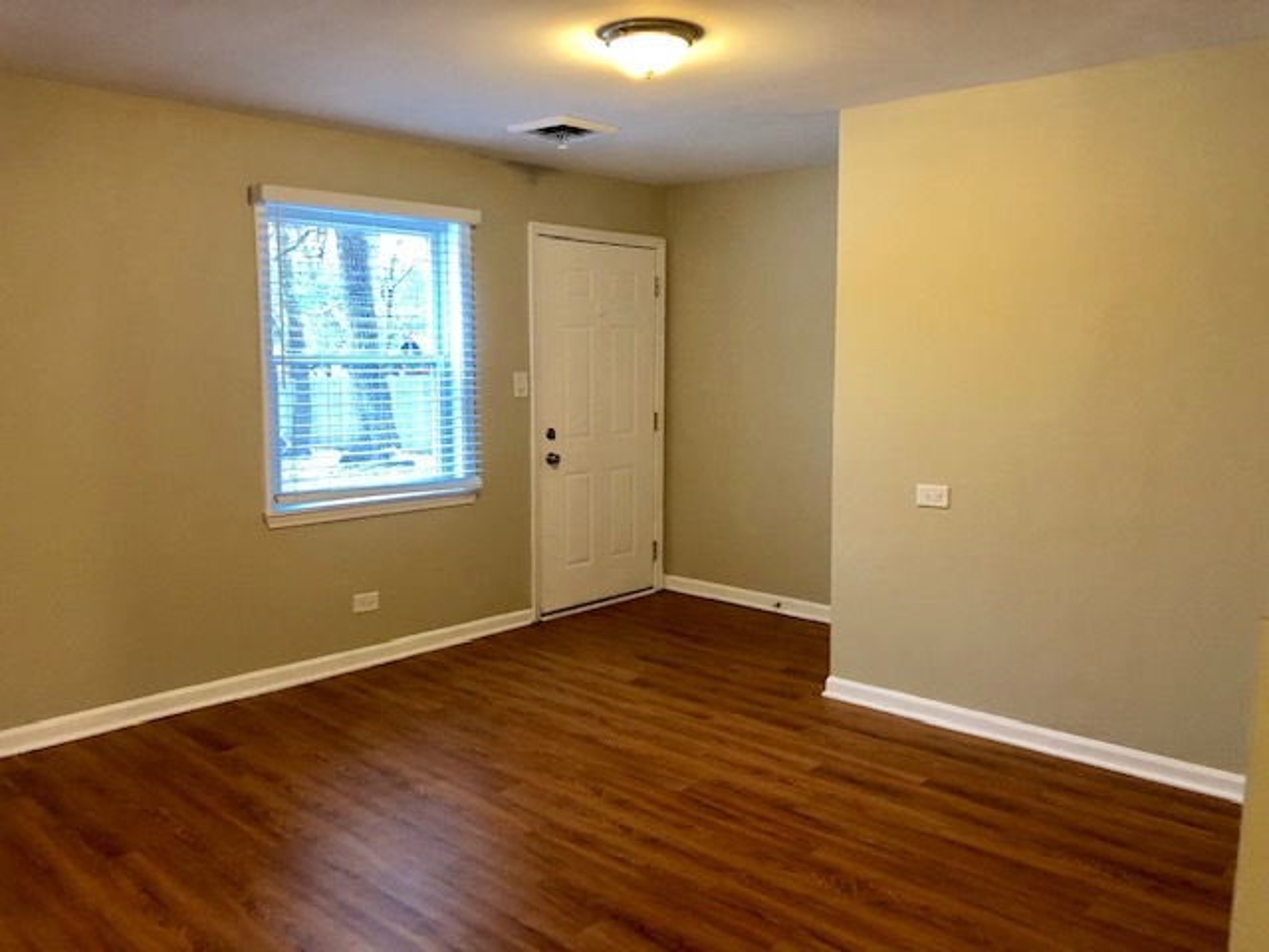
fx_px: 1026
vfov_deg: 49.7
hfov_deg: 63.4
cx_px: 634
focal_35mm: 28
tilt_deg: -7.2
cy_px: 476
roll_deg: +0.6
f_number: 1.8
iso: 80
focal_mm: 4
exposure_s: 1/15
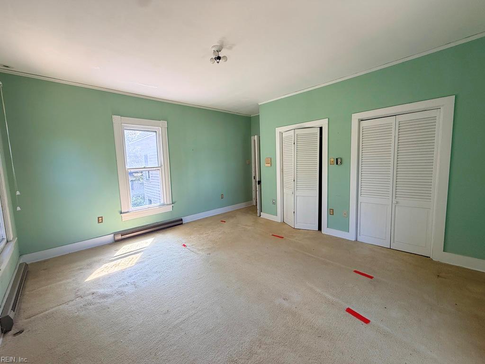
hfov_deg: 102.1
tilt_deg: -5.9
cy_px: 182
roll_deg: +1.7
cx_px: 242
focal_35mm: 14
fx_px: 196
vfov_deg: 85.7
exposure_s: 1/121
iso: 200
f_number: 2.2
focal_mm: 2.22
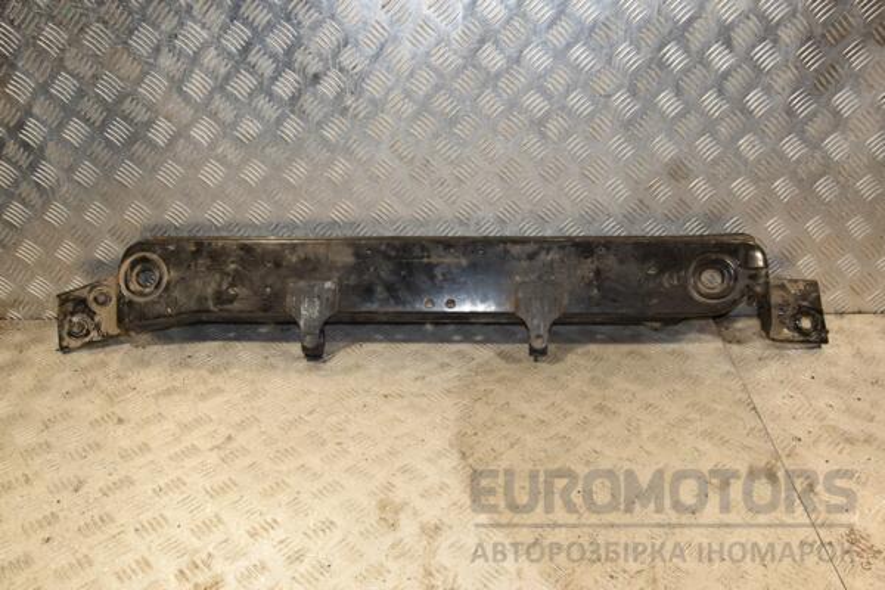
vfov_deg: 40.0
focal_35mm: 33
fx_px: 811
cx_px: 442
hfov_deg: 57.2
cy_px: 295
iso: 800
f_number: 8
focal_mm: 22
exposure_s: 1/200
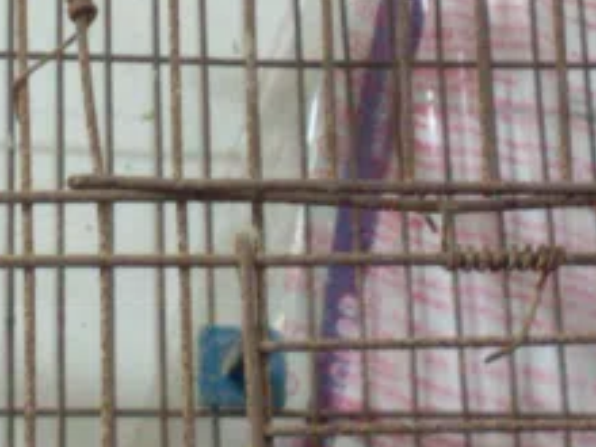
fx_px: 2703
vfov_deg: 9.4
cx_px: 111
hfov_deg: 12.5
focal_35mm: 157
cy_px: 5
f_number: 1.8
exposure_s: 1/20
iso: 1126
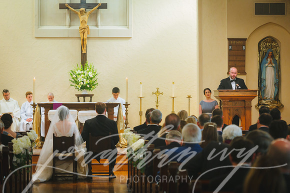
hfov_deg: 18.6
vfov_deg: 12.4
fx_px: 887
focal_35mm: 110
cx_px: 152
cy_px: 92
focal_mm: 105
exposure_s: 1/160
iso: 2000
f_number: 2.8
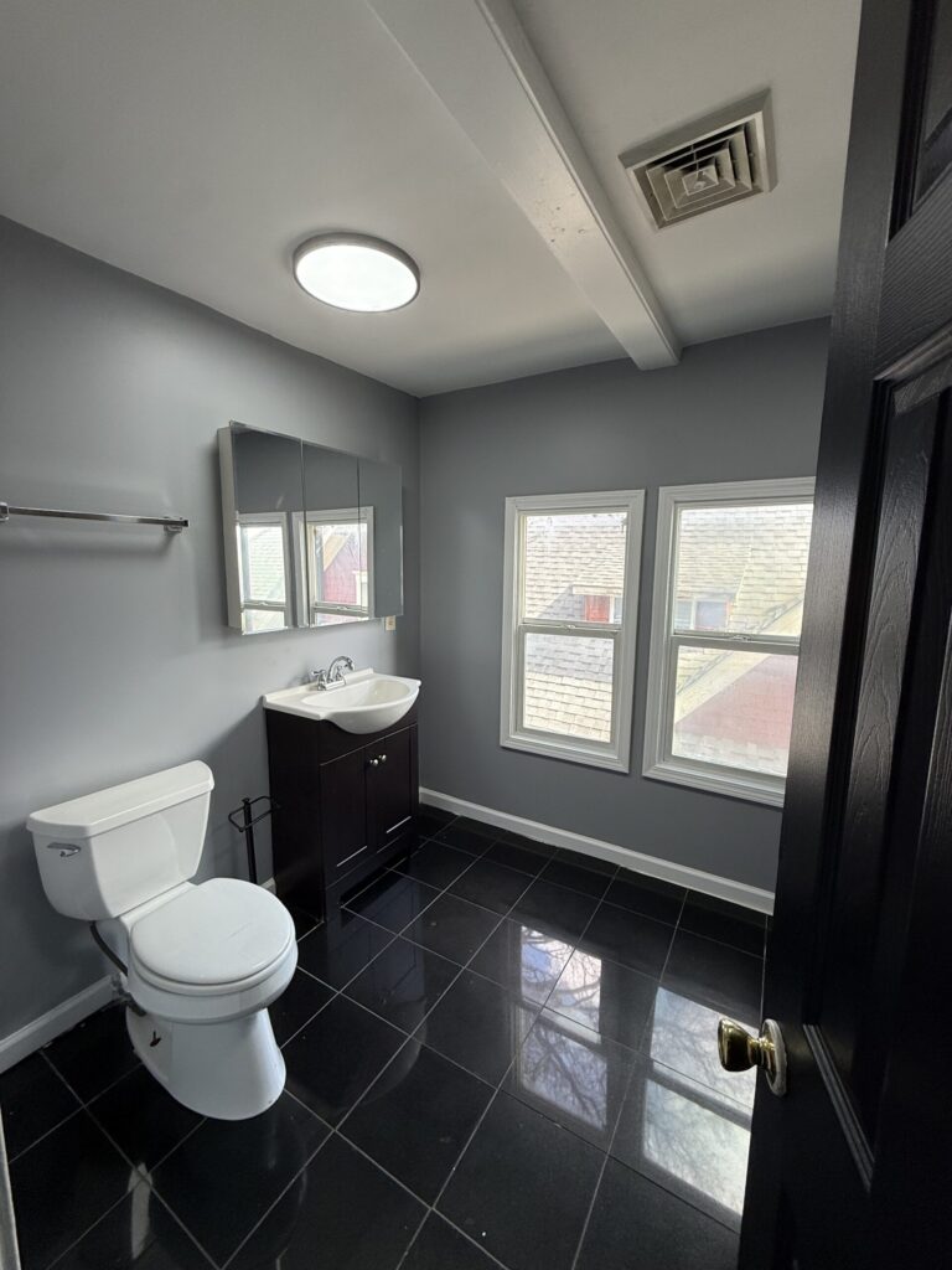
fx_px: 513
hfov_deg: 85.7
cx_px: 476
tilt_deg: -6.1
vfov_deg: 102.1
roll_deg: -2.6
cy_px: 635
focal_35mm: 14
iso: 100
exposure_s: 1/120
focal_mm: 2.22
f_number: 2.2
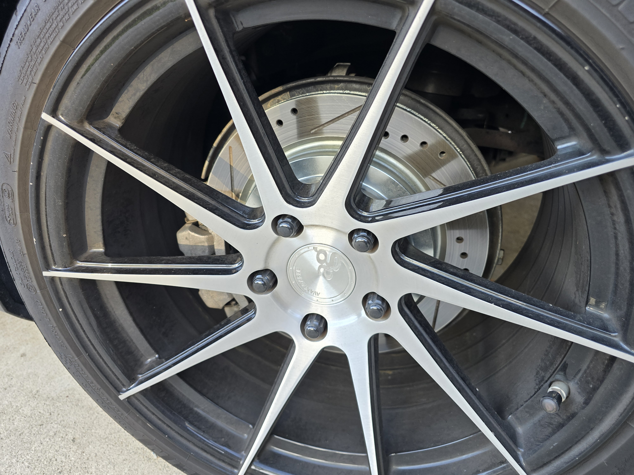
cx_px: 317
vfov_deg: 58.9
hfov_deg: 73.9
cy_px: 238
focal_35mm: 23
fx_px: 421
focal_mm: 6.3
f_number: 1.7
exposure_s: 1/180
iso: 100
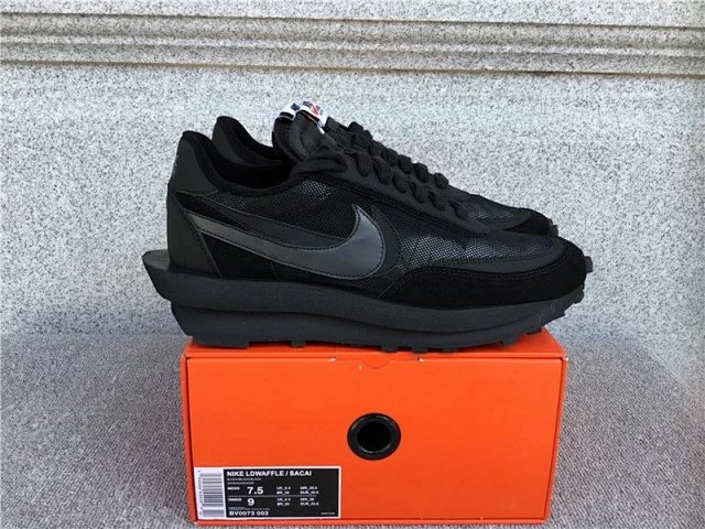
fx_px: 631
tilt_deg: -16.5
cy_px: 264
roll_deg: -0.6
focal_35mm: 31
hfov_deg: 58.4
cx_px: 352
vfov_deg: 45.4
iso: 25
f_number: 2.4
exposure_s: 1/107
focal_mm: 3.3
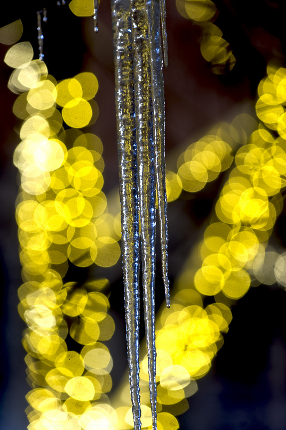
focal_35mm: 160
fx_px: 1911
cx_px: 143
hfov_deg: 8.6
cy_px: 215
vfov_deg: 12.9
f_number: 4
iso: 100
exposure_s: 1/2
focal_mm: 160
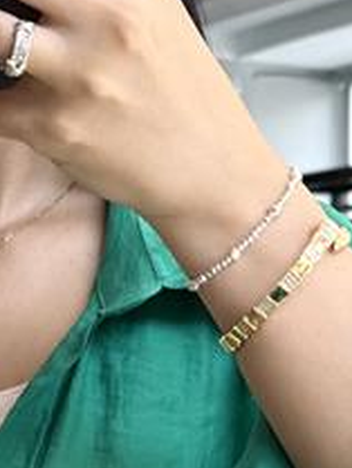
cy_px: 479
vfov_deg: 13.8
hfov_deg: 10.4
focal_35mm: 141
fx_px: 1910
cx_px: -47
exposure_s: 1/204
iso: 64
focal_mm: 6.86
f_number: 1.78
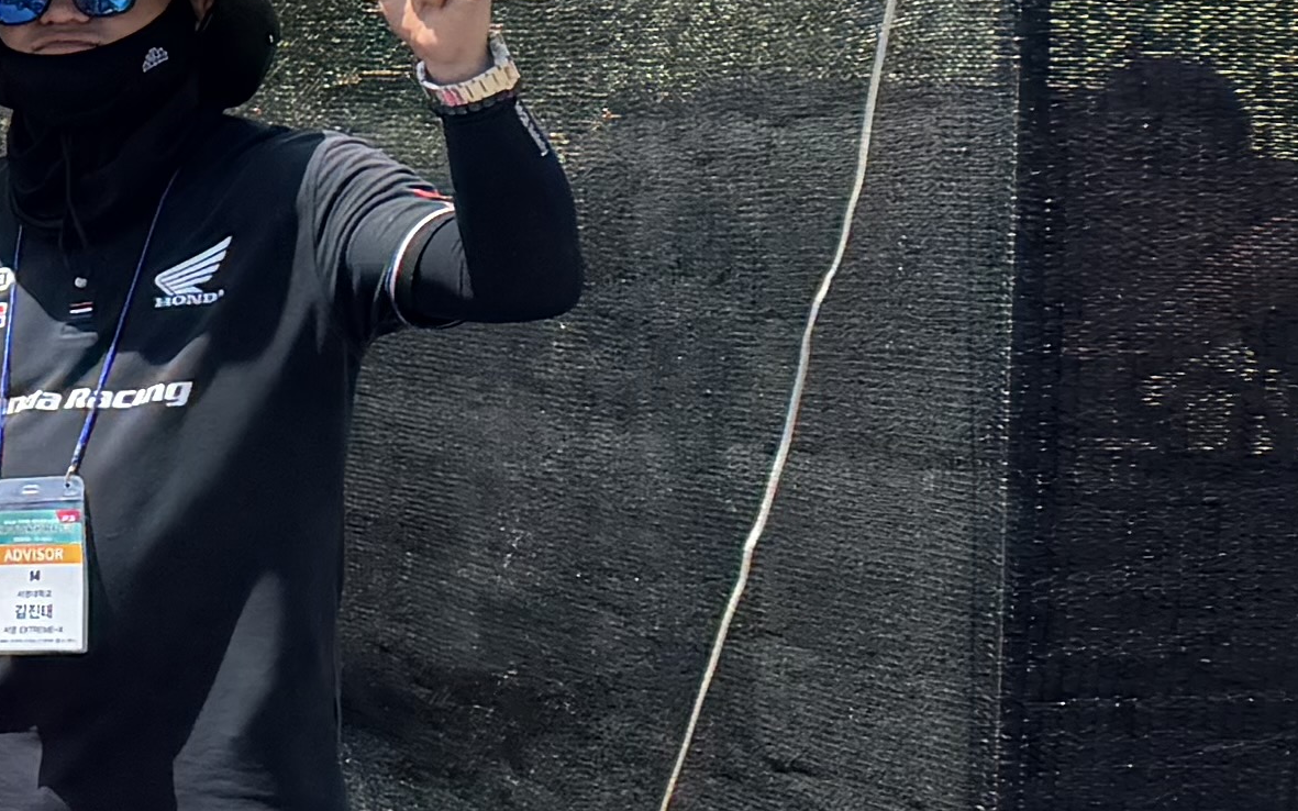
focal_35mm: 123
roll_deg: -0.6
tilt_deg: -3.9
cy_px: 195
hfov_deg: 13.3
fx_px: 4351
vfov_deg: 10.6
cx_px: -1687
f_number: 1.78
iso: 100
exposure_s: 1/5714
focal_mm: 6.76
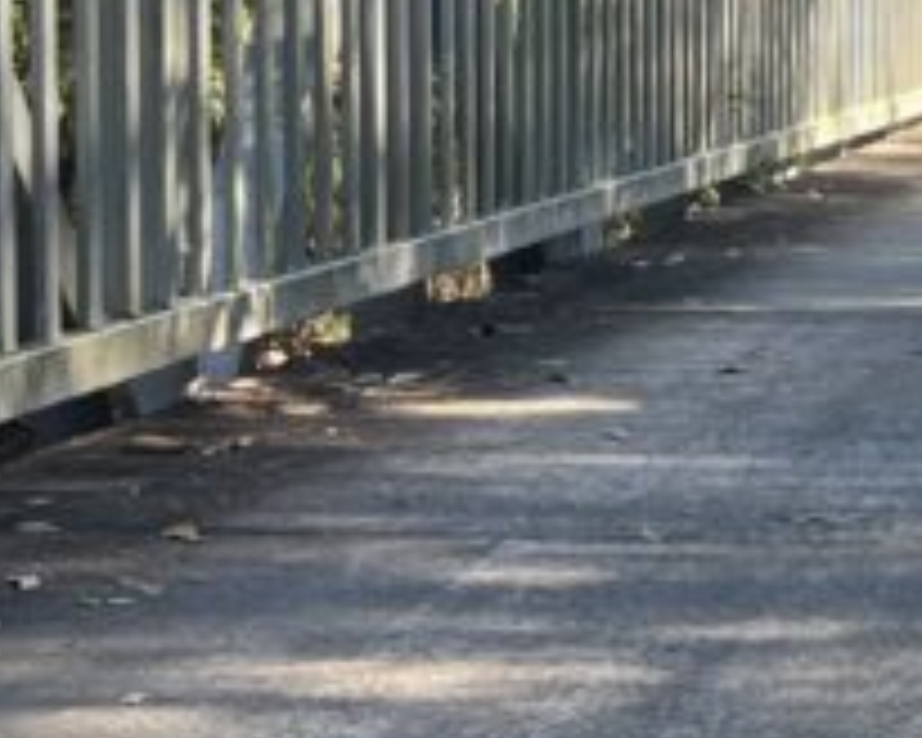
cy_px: 302
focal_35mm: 127
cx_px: 1367
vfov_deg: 12.1
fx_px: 3466
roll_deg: -2.5
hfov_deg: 14.2
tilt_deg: -3.3
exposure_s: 1/531
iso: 50
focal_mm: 5.7
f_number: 1.5
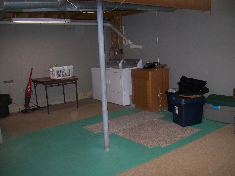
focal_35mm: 36
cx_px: 118
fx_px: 244
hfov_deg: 51.4
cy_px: 88
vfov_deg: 39.7
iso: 200
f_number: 2.7
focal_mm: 6
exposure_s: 1/64
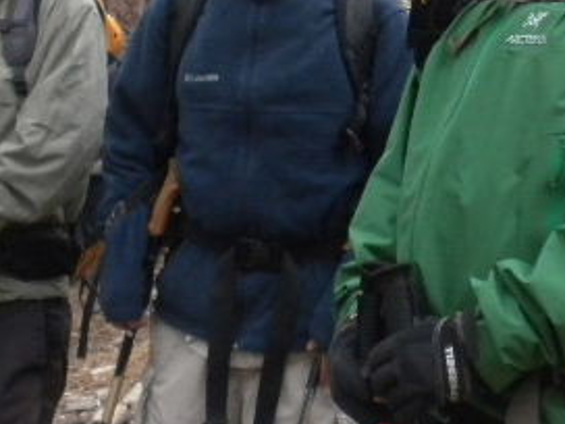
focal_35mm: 106
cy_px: -59
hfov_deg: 18.5
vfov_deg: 13.6
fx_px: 1730
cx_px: 310
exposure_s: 1/610
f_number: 3.5
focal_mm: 6.6
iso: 400
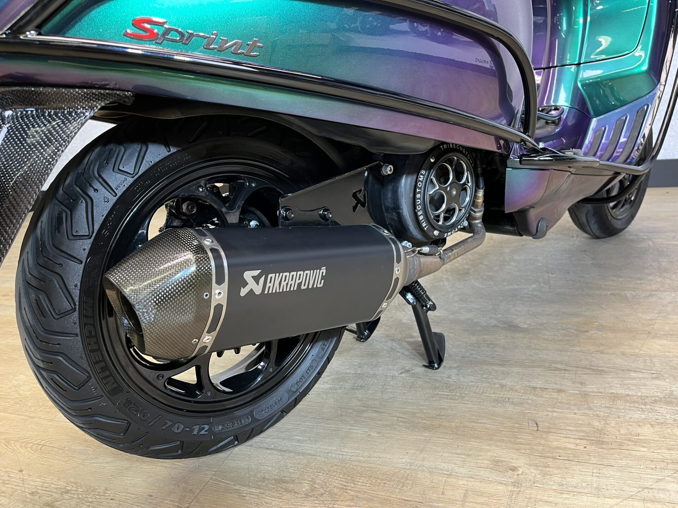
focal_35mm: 26
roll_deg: +5.7
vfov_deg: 53.1
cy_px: 254
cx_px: 339
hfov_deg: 67.3
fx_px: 509
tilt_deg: -15.7
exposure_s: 1/50
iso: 100
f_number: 1.6
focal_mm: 5.1
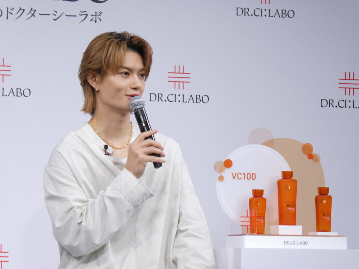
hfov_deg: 9.2
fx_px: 2219
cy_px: 134
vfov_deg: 6.9
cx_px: 180
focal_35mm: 214
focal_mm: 38.4
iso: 160
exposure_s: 1/80
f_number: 5.6
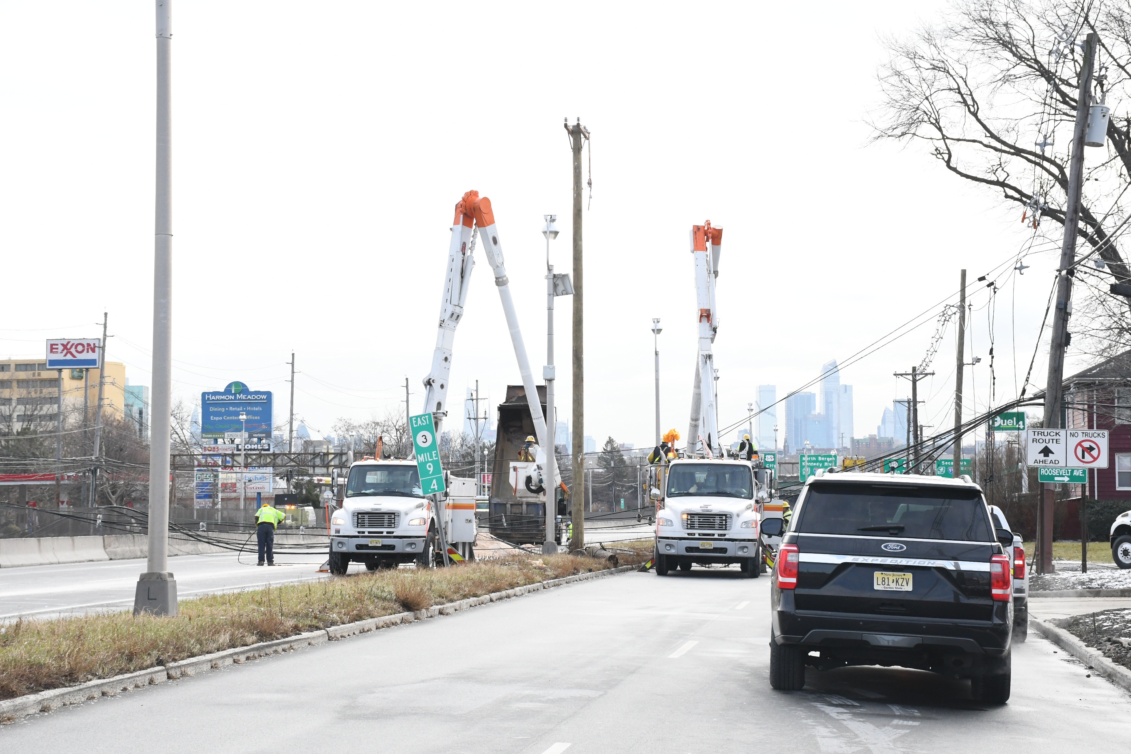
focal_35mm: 75
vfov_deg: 18.2
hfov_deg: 27.0
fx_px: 2356
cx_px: 566
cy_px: 377
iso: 1250
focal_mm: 50
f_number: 13
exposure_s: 1/640
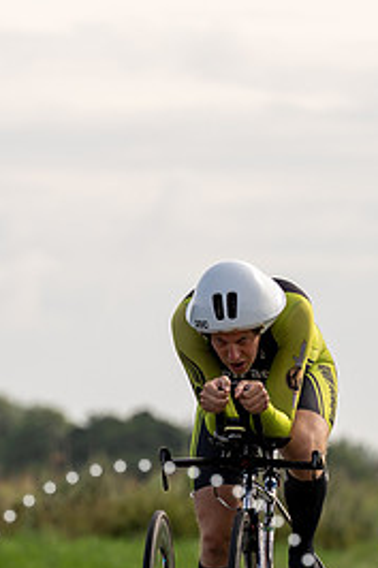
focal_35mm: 580
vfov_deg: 3.6
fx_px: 9146
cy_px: 538
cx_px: 198
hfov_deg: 2.4
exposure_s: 1/1000
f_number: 4
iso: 160
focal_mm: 162
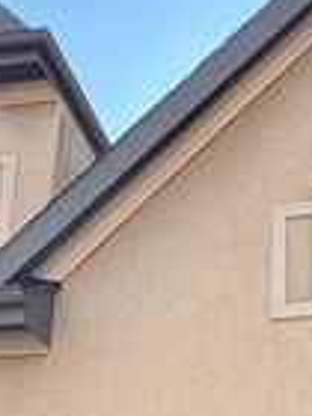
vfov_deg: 25.6
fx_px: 769
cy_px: 556
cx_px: 333
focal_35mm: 64
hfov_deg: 21.8
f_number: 2.2
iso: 50
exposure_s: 1/329
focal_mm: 2.22
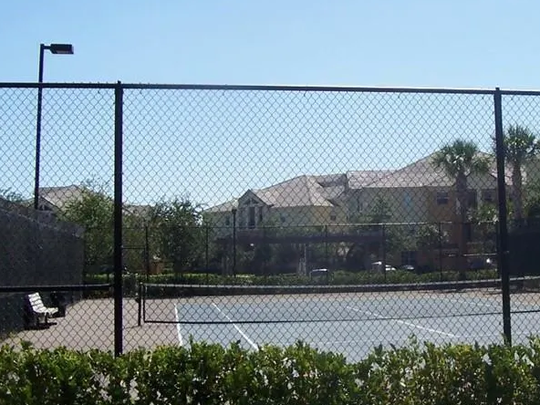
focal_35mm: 64
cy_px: 149
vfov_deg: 22.9
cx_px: 364
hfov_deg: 30.0
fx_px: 998
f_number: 5.6
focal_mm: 5.6
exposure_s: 1/750
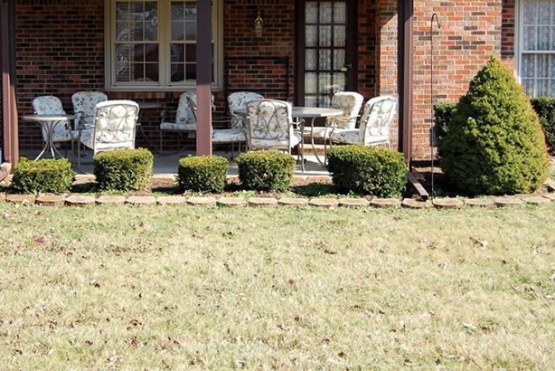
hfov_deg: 33.3
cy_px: 118
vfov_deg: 22.5
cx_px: 222
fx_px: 925
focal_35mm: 60
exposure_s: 1/640
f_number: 4
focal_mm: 24
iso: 200
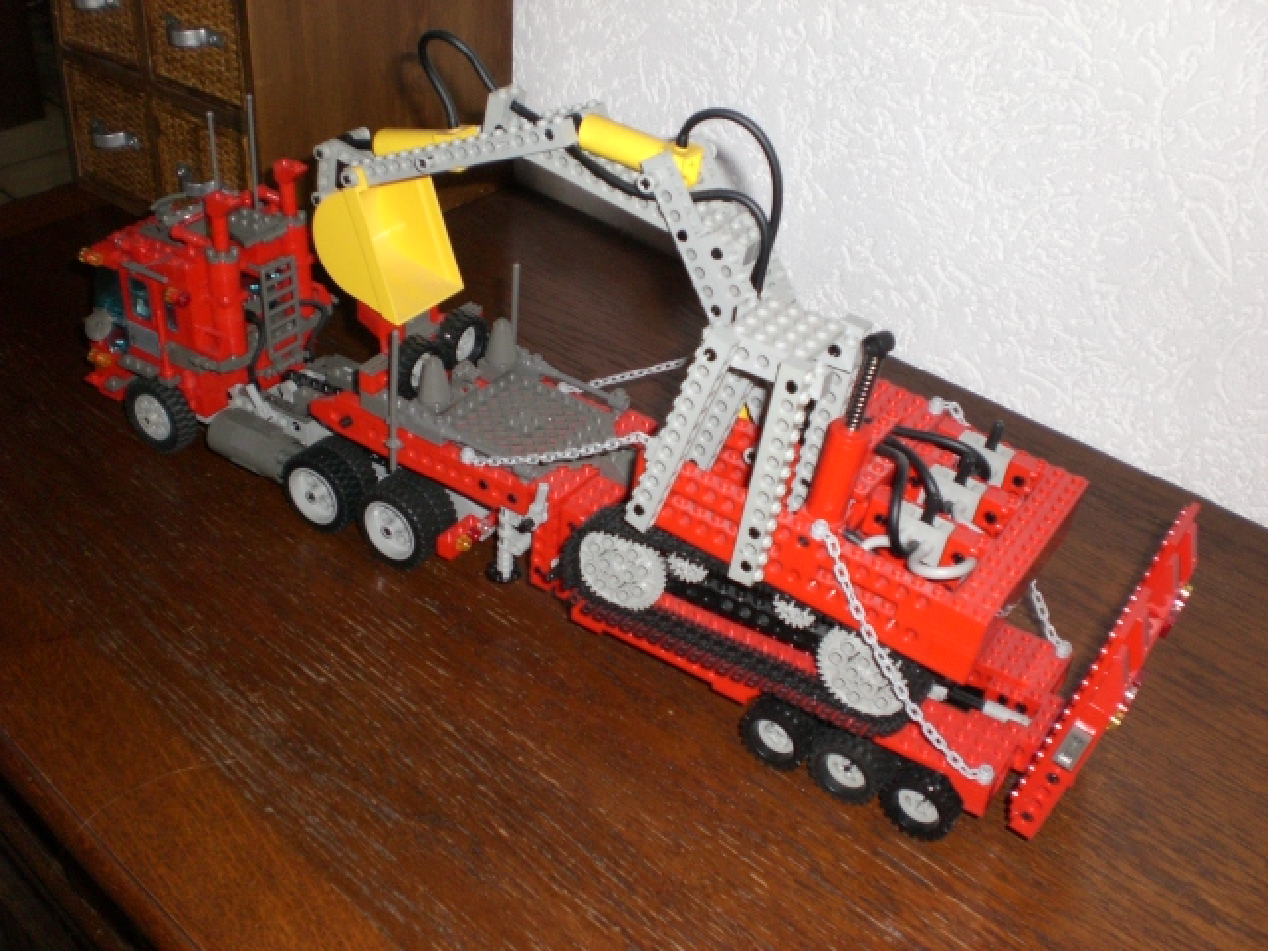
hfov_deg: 49.0
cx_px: 634
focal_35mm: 38
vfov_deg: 37.7
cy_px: 476
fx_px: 1392
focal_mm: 6.3
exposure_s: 1/60
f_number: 3.1
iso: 200
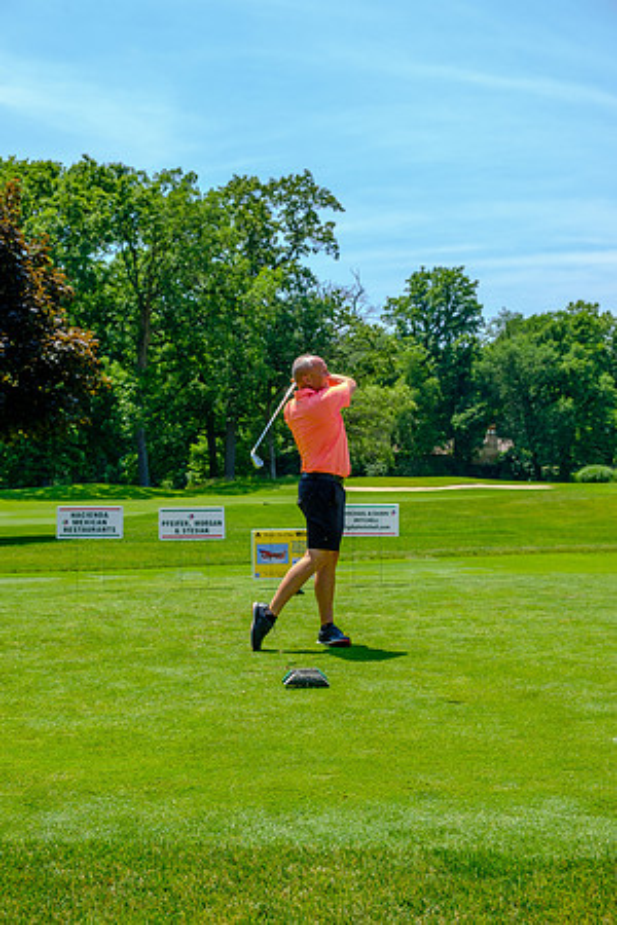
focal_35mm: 49
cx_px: 308
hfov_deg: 27.5
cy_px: 462
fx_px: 1260
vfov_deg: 40.3
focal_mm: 32.9
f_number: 5.6
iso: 200
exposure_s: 1/250
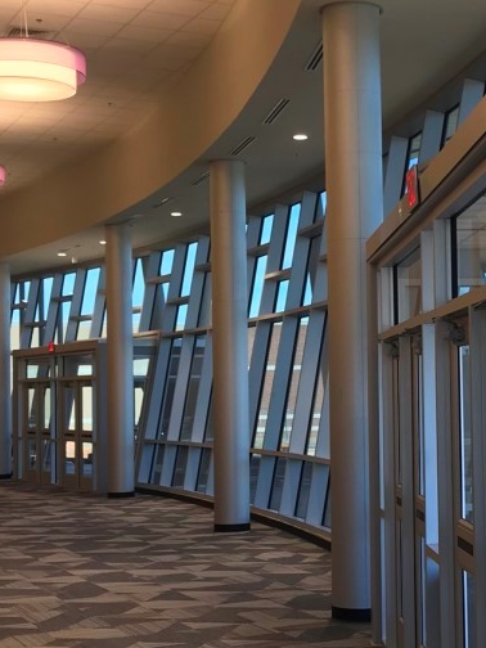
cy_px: 346
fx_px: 1273
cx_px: 399
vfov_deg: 28.6
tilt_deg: +2.7
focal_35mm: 68
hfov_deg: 21.3
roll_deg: -0.7
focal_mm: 3.99
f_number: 1.8
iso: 20
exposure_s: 1/40
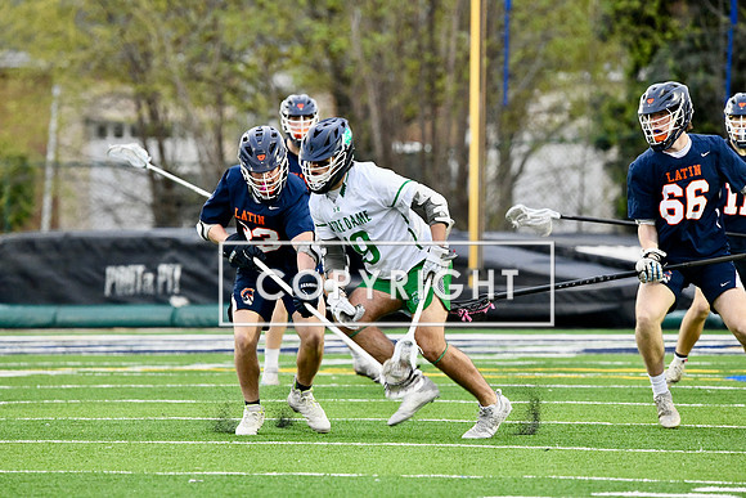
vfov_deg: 2.5
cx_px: 373
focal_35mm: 550
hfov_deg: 3.7
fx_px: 11399
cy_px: 249
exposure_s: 1/500
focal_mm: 550
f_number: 10
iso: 8000
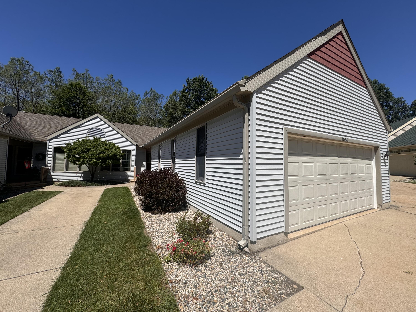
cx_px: 208
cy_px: 156
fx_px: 168
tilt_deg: +2.4
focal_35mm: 14
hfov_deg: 102.1
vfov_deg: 85.7
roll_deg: -0.5
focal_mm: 2.22
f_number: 2.2
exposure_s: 1/2584
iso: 50
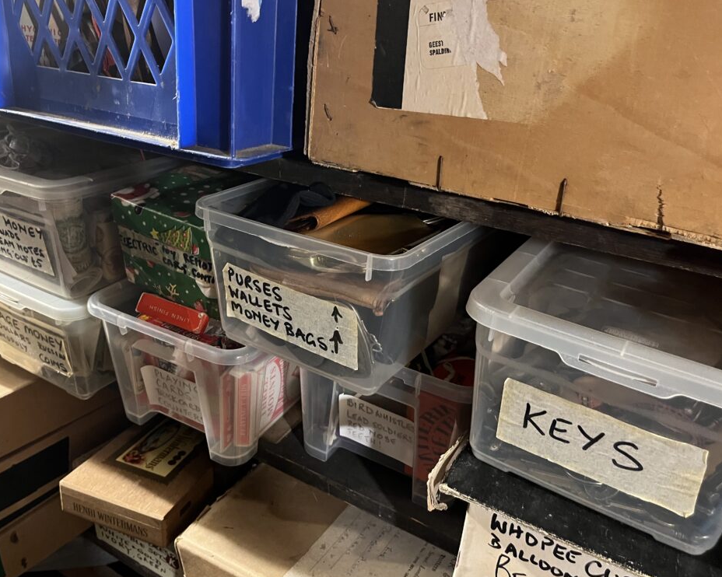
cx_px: 333
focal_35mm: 28
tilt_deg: -23.7
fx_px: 598
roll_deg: -5.6
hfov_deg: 62.1
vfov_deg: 51.5
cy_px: 285
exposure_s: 1/31
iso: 640
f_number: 1.6
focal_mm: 5.1
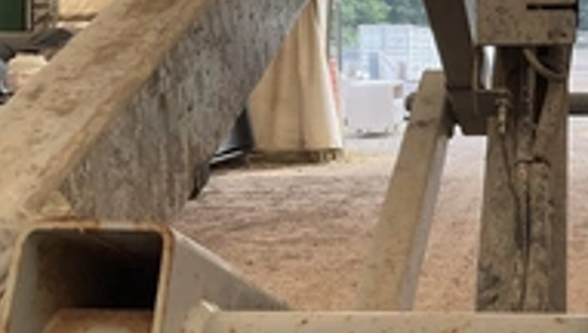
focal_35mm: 66
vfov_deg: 18.2
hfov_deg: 30.3
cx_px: 539
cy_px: 80
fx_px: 1030
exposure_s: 1/180
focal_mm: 3
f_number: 1.8
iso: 25
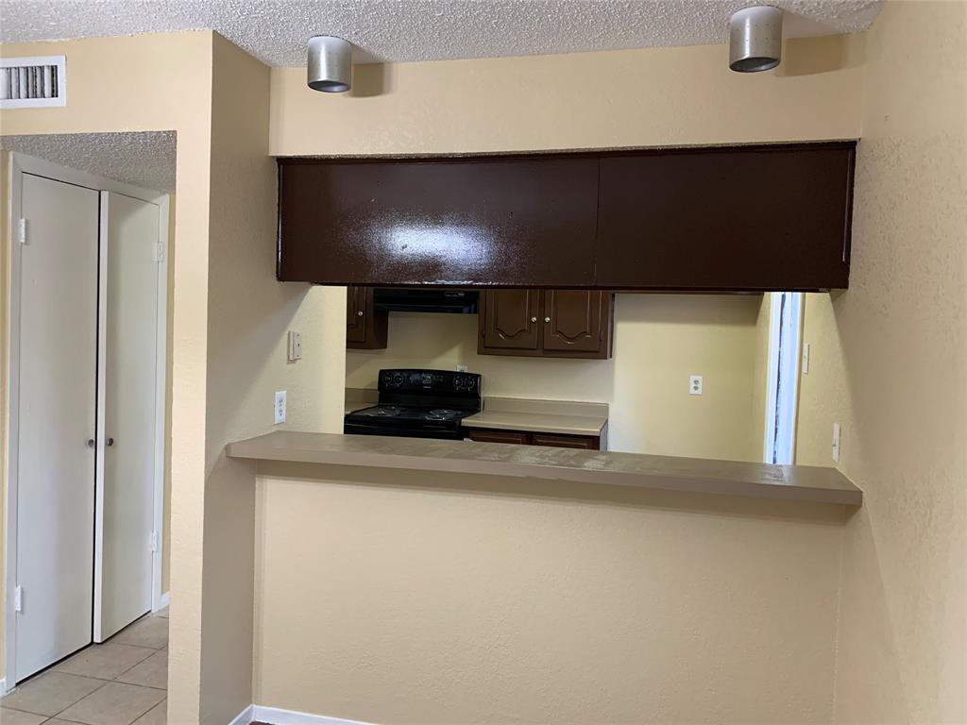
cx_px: 484
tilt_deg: -2.0
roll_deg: -2.0
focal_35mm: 26
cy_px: 362
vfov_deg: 53.1
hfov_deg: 67.3
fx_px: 726
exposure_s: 1/60
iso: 200
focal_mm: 4.25
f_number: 1.8
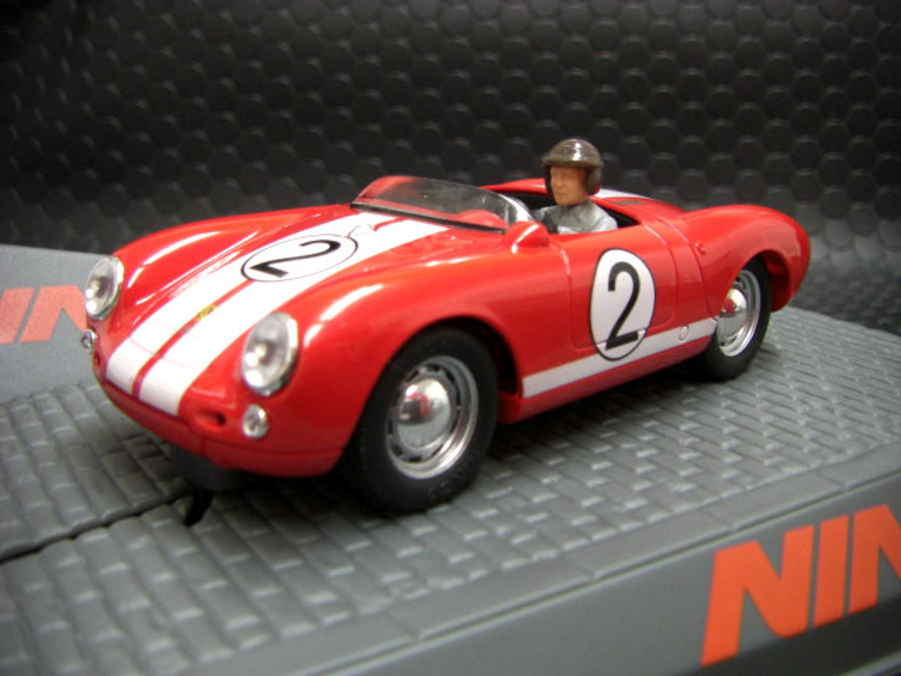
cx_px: 450
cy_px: 338
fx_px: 989
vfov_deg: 37.7
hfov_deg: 49.0
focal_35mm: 38
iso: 200
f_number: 3.4
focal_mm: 6.3
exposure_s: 1/20
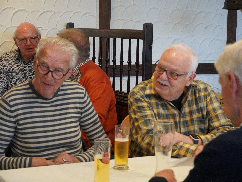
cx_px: 131
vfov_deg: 18.0
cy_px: 90
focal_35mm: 82
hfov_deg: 23.8
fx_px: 573
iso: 6400
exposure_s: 1/125
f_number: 5
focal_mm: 50
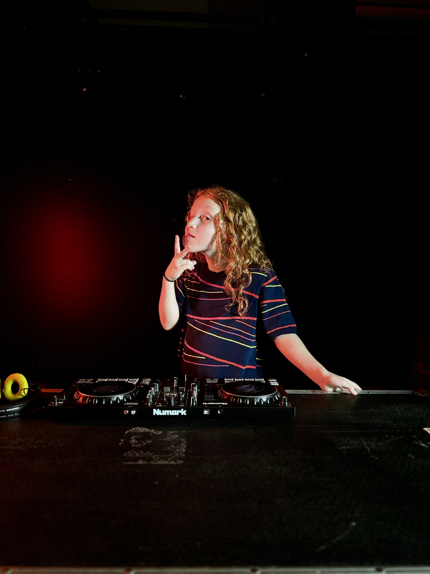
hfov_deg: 53.1
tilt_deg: -1.5
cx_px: 215
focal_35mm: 26
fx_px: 431
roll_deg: -0.8
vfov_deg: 67.3
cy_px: 287
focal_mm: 5.96
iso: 640
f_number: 1.6
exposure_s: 1/40
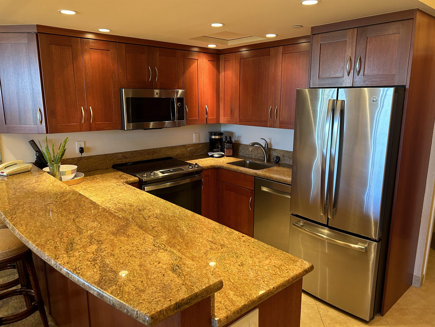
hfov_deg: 67.3
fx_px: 327
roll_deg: +0.3
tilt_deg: -12.2
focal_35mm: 26
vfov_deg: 53.1
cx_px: 218
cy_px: 164
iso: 200
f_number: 1.5
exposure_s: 1/60
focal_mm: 5.7
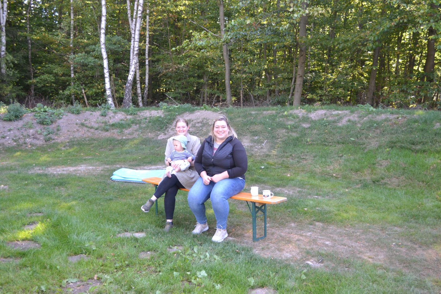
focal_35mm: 36
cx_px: 220
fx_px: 441
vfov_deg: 36.9
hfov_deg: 53.1
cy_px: 147
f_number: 4.2
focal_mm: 24
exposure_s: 1/80
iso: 400
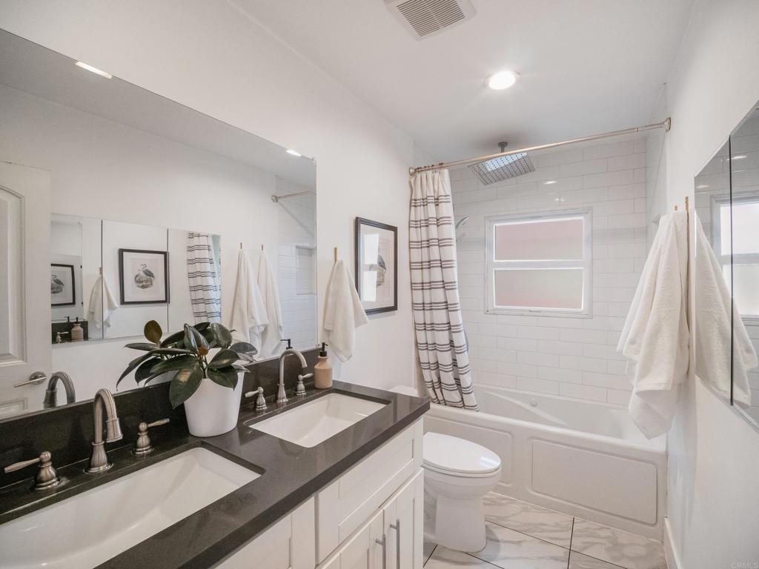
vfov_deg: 85.7
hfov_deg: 102.1
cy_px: 284
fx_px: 307
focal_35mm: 14
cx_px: 380
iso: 2500
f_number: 6.3
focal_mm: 7
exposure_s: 1/60
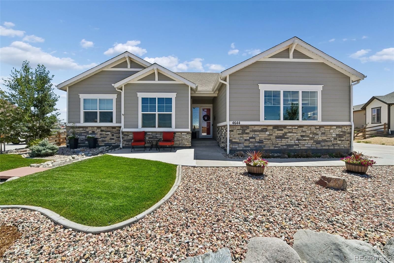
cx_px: 197
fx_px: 153
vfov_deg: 81.2
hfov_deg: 104.3
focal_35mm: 14
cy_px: 132
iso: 400
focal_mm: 14
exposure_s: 1/1000
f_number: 11
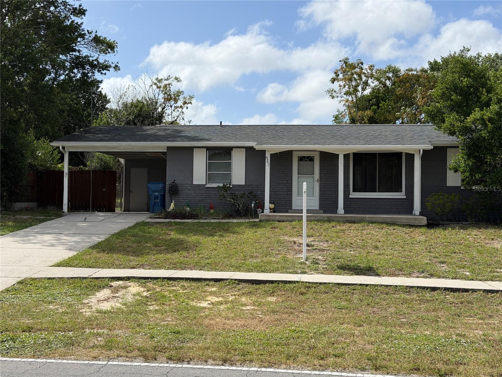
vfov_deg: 30.3
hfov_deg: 39.7
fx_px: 696
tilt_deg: +1.9
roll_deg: -0.5
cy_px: 188
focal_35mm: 48
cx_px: 251
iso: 64
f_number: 1.78
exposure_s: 1/7143
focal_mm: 6.76
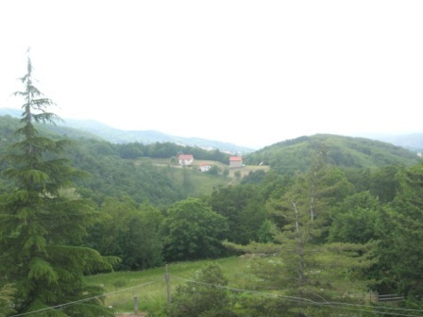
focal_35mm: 38
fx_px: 464
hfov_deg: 49.0
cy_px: 158
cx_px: 212
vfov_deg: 37.7
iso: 64
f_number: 4.8
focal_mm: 7.8
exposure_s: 1/176
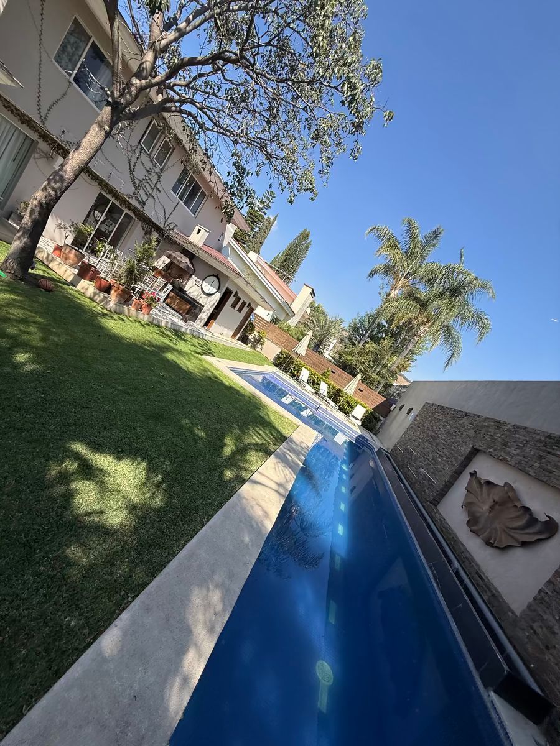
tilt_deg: -3.6
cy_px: 373
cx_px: 280
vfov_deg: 102.1
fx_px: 302
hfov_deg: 85.7
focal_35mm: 14
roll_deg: -33.9
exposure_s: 1/1497
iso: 50
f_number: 2.2
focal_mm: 2.22
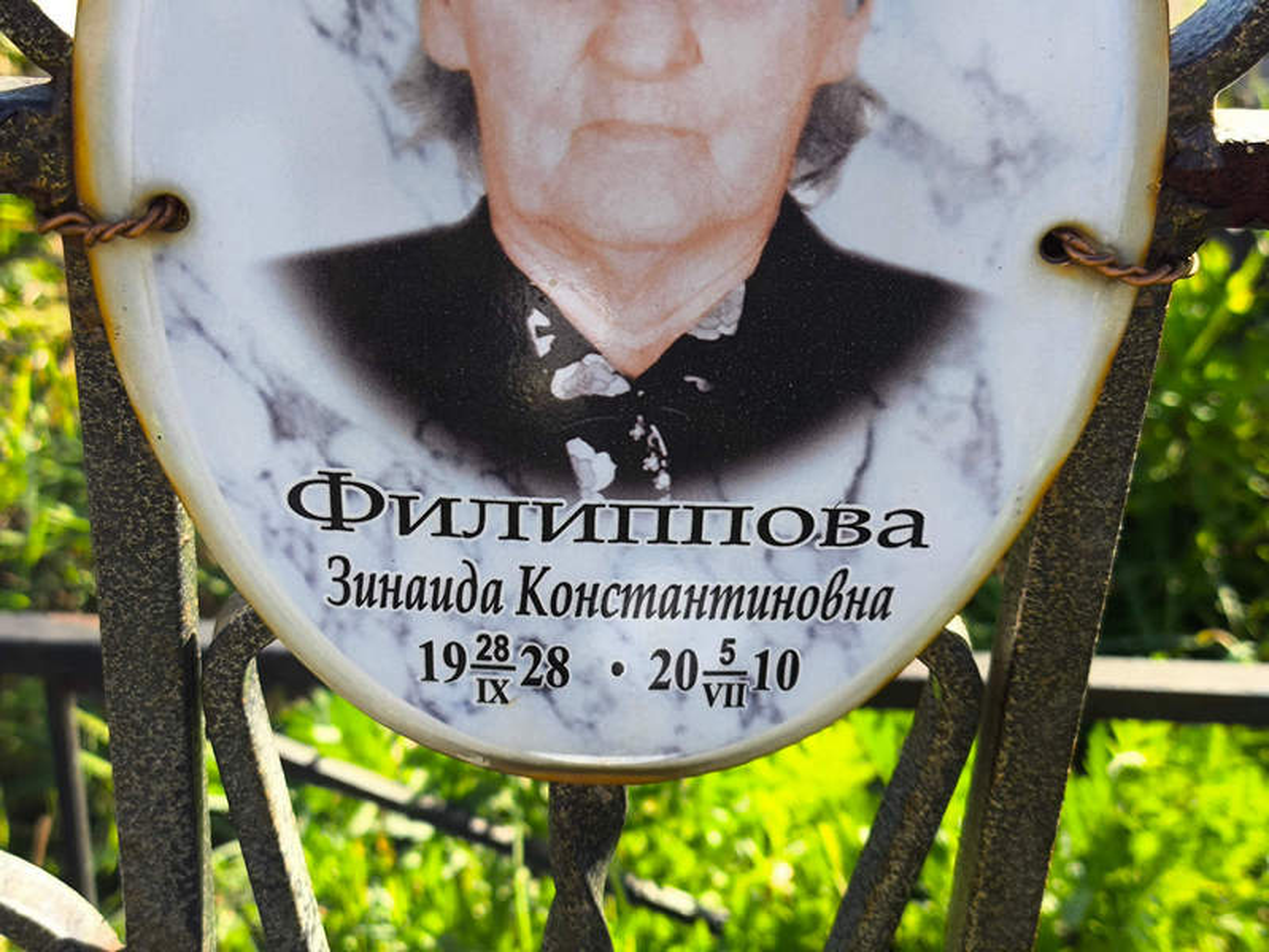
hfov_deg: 38.2
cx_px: 634
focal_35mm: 50
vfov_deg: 29.1
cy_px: 476
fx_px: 1834
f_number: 1.7
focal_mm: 4.71
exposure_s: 1/356
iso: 50
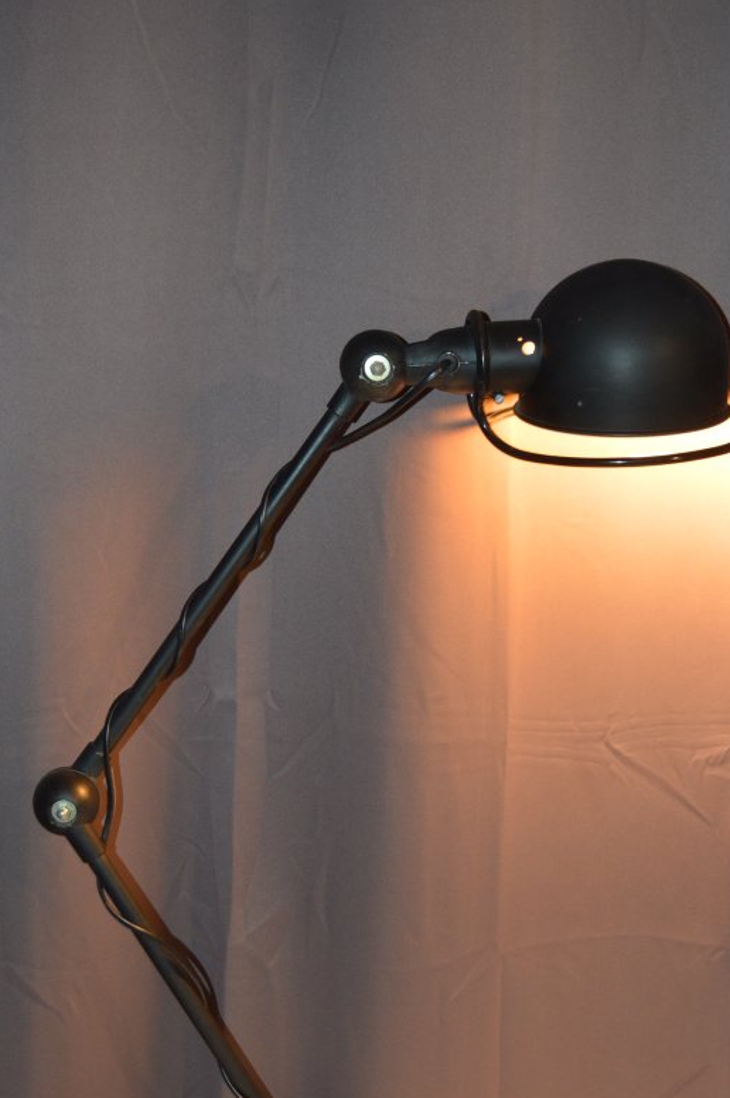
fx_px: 1554
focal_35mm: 51
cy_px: 709
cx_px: 446
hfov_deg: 26.4
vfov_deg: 38.6
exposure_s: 1/60
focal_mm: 22
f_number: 3.5
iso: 640
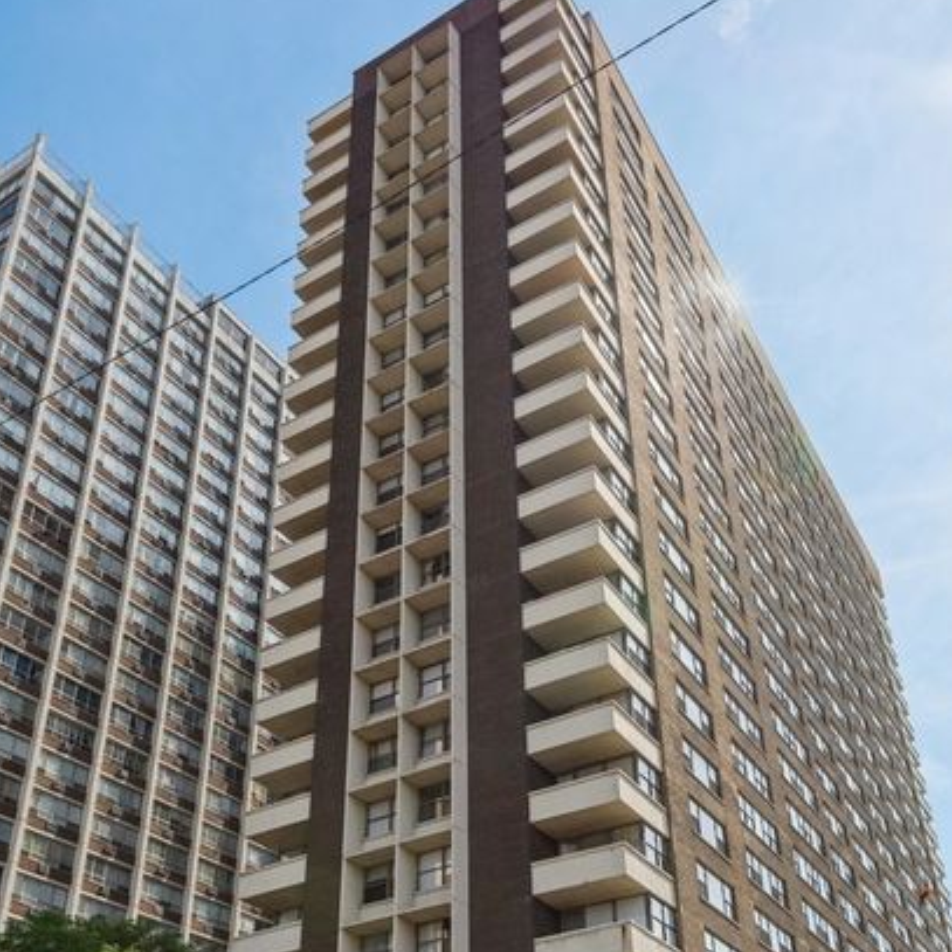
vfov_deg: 44.5
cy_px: 711
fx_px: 1120
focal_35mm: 36
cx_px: 522
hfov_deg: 46.0
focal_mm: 23
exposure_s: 1/640
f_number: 8
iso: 200
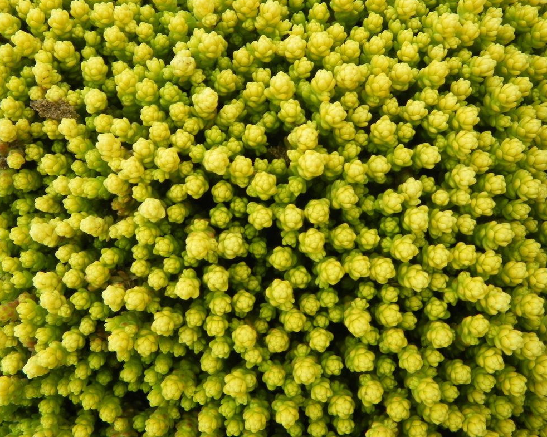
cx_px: 267
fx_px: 566
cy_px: 215
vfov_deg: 42.2
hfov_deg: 51.5
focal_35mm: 35
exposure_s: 1/160
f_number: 6.3
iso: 200
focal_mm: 5.9
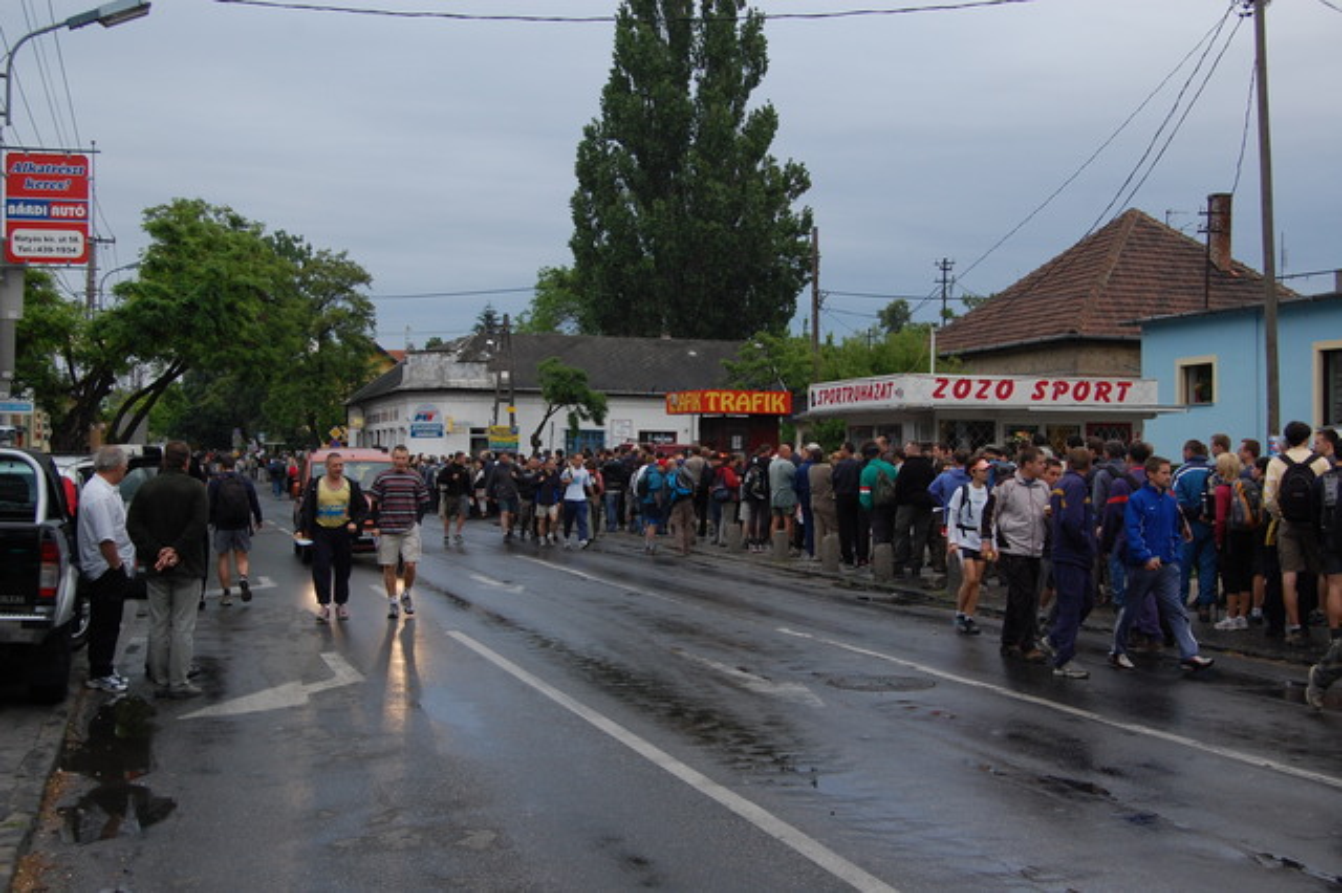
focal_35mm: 42
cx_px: 671
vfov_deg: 31.9
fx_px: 1565
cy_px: 446
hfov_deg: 46.4
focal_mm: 28
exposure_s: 1/200
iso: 400
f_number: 8
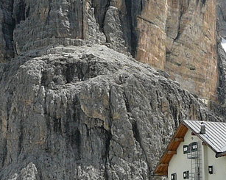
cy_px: 75
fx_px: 762
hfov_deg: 16.9
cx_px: 88
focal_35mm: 114
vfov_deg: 13.5
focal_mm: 5.2
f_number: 5
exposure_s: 1/400
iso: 80
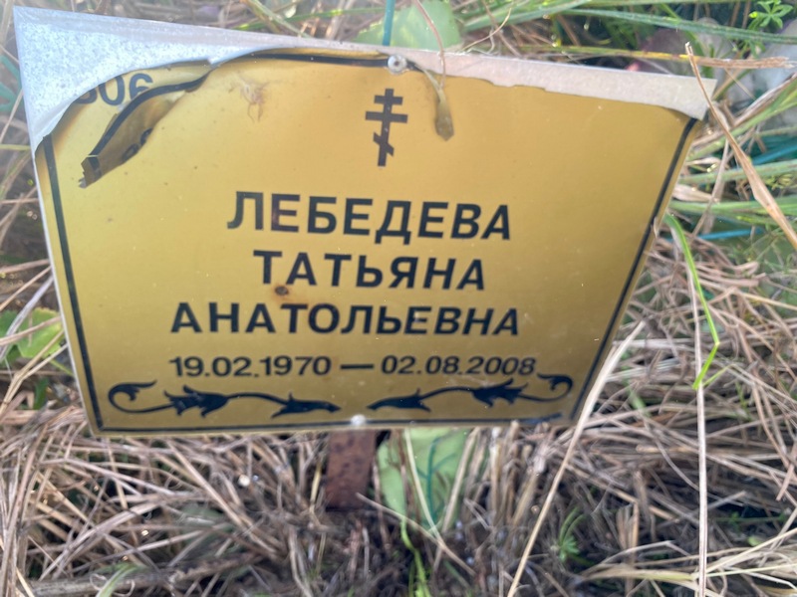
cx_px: 398
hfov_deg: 69.4
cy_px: 298
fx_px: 576
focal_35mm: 25
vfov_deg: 54.9
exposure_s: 1/122
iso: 50
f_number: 1.8
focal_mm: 4.25
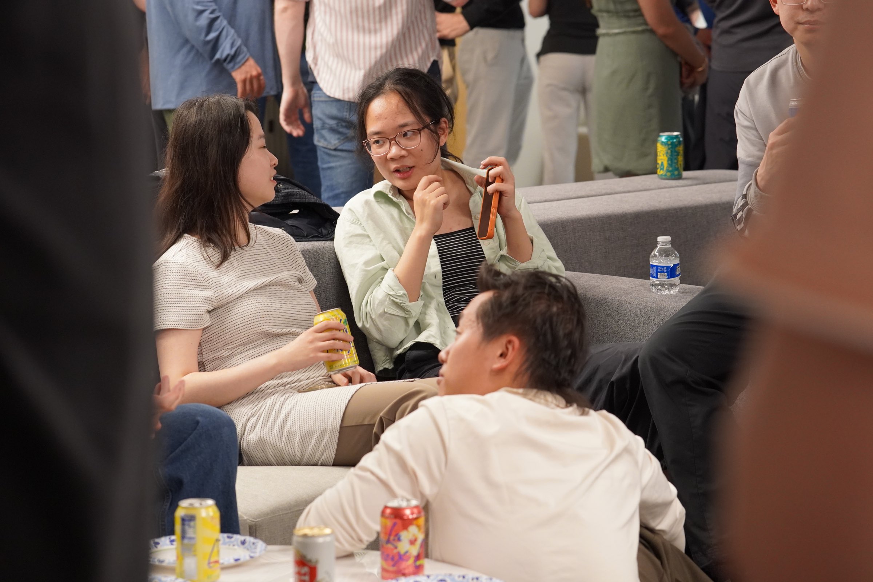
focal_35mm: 112
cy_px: 291
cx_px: 436
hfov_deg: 18.2
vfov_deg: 12.2
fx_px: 2728
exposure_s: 1/160
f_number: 4
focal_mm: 75
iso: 1600
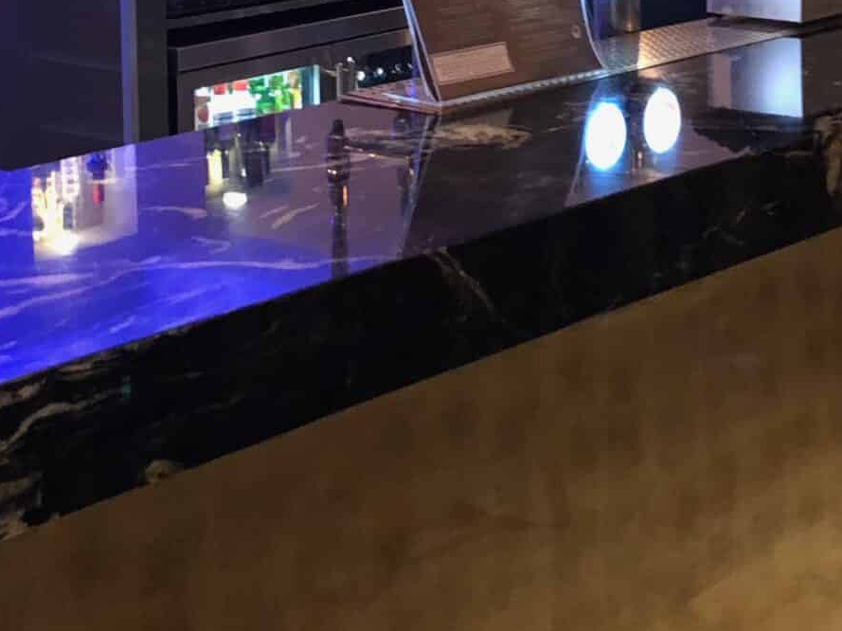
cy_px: -27
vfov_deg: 15.4
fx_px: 2286
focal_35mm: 94
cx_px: 426
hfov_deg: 20.9
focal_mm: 3.99
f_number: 1.8
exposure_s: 1/13
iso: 100
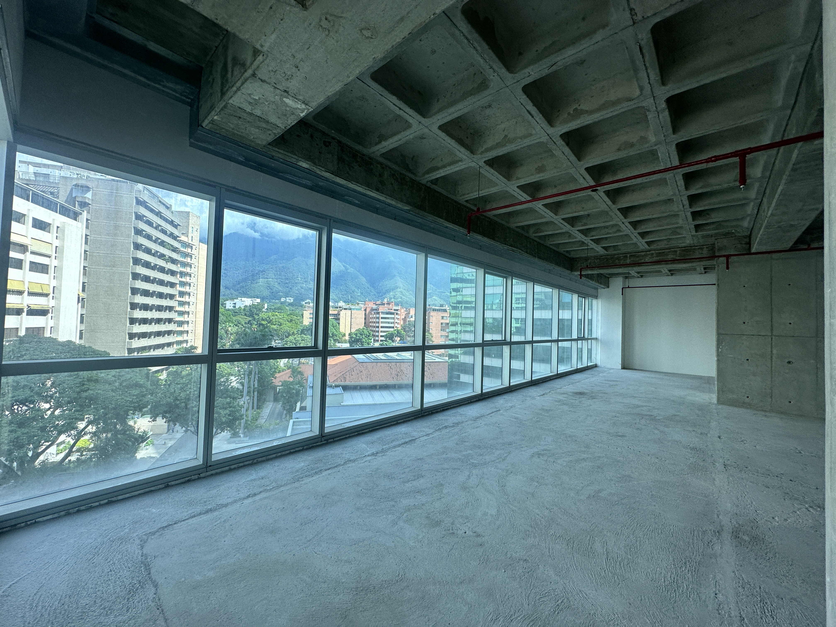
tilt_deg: +1.3
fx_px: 338
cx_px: 418
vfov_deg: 85.7
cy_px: 314
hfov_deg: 102.1
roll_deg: -2.2
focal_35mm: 14
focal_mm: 2.22
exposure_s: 1/99
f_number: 2.2
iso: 64
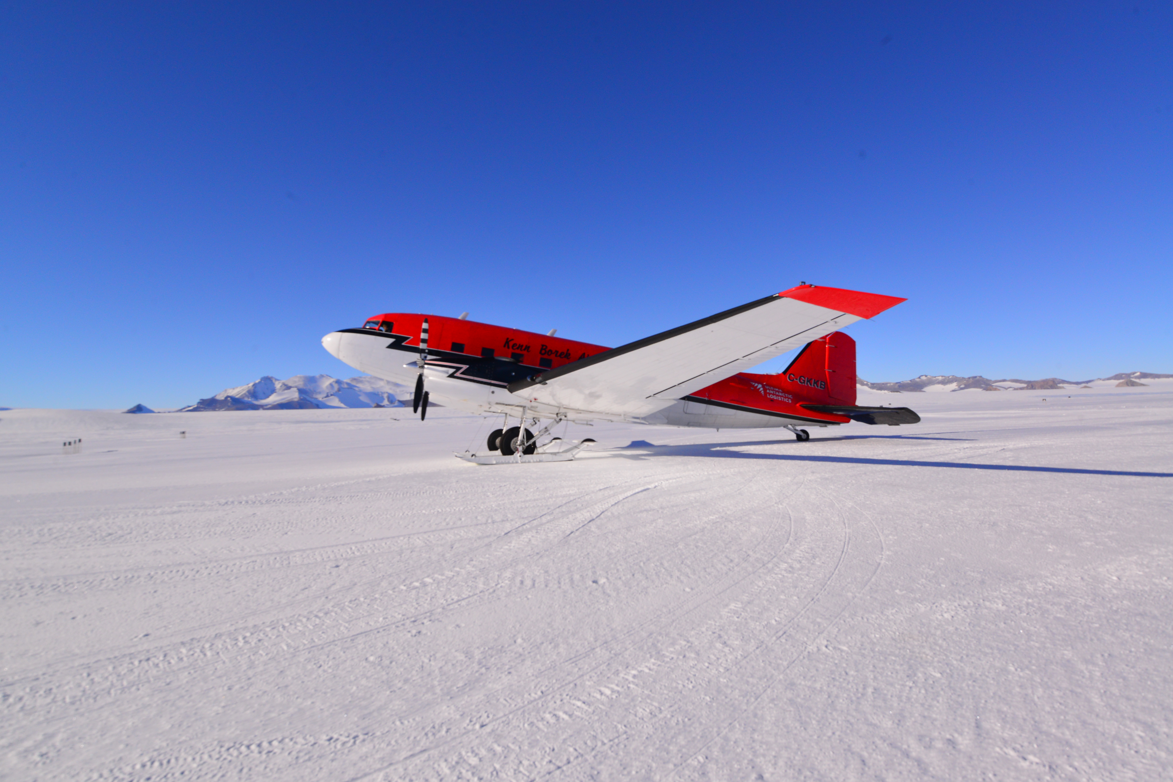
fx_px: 619
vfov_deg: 64.6
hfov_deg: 86.9
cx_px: 586
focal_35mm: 19
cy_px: 391
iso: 800
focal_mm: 19
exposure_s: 1/3200
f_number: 9
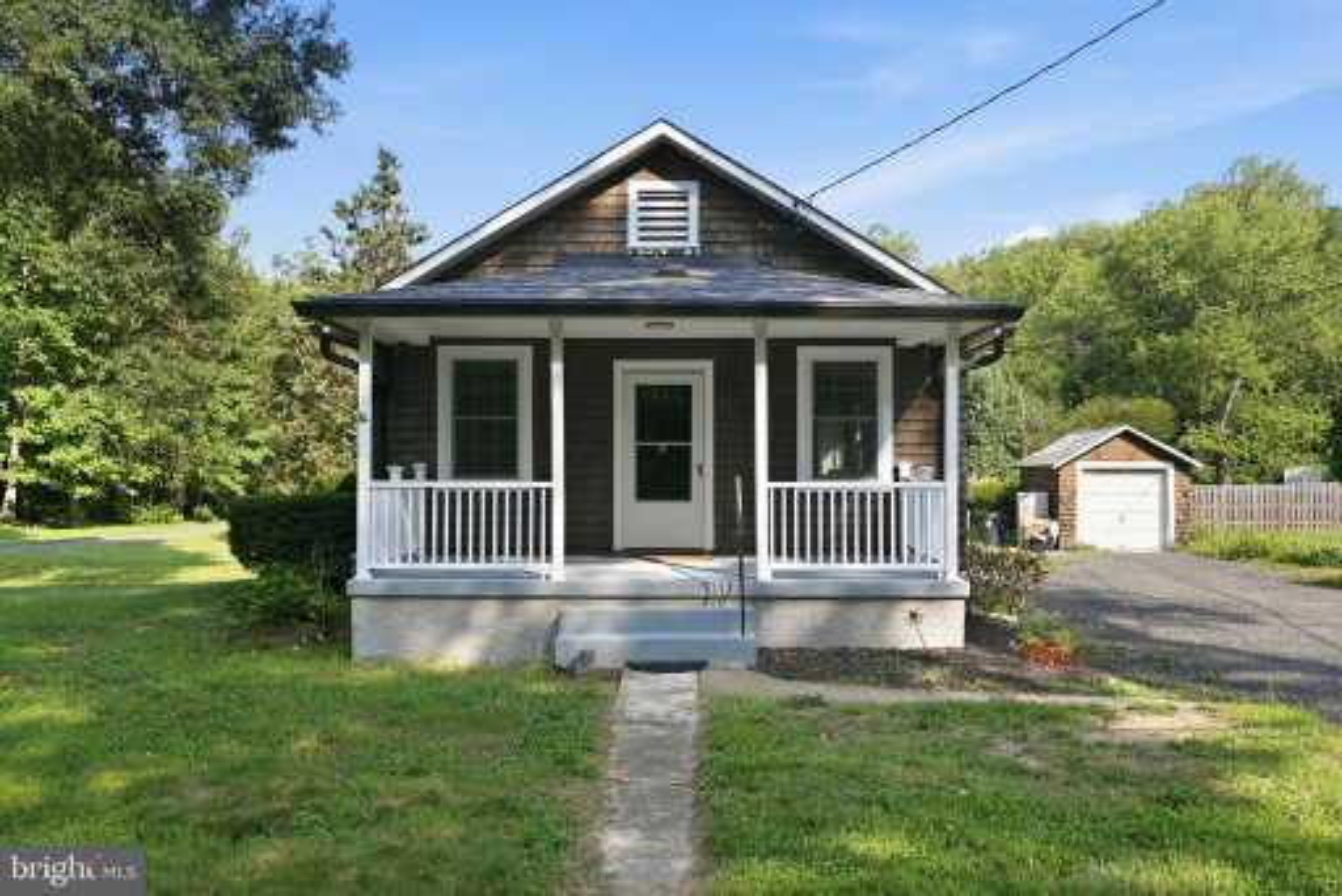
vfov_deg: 44.3
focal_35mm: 30
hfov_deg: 62.8
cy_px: 448
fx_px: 1100
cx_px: 671
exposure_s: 1/320
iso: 80
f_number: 4
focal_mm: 29.5
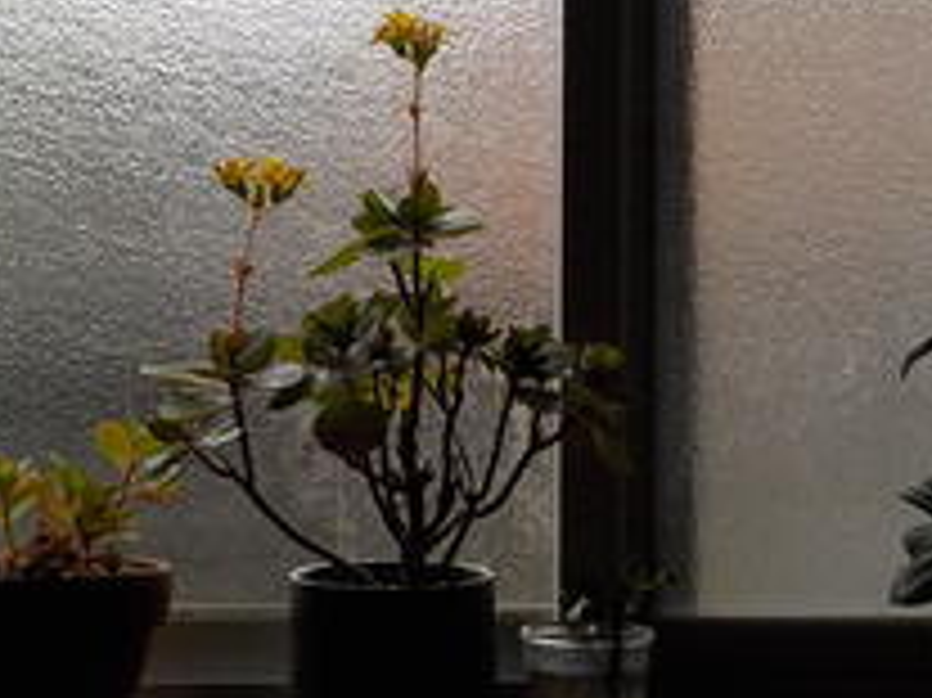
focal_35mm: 87
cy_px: 342
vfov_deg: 17.0
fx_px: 2341
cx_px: 428
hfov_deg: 22.5
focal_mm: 4.1
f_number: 3.3
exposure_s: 1/200
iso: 125
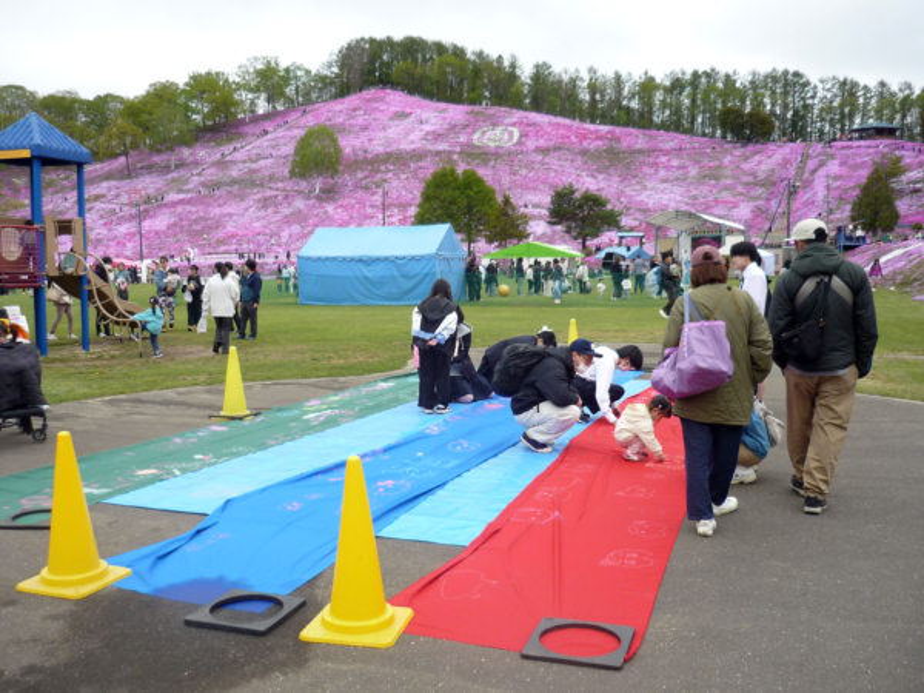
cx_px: 462
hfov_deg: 55.4
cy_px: 346
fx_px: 881
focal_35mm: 33
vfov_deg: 42.9
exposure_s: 1/500
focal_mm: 5.5
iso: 100
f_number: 2.8
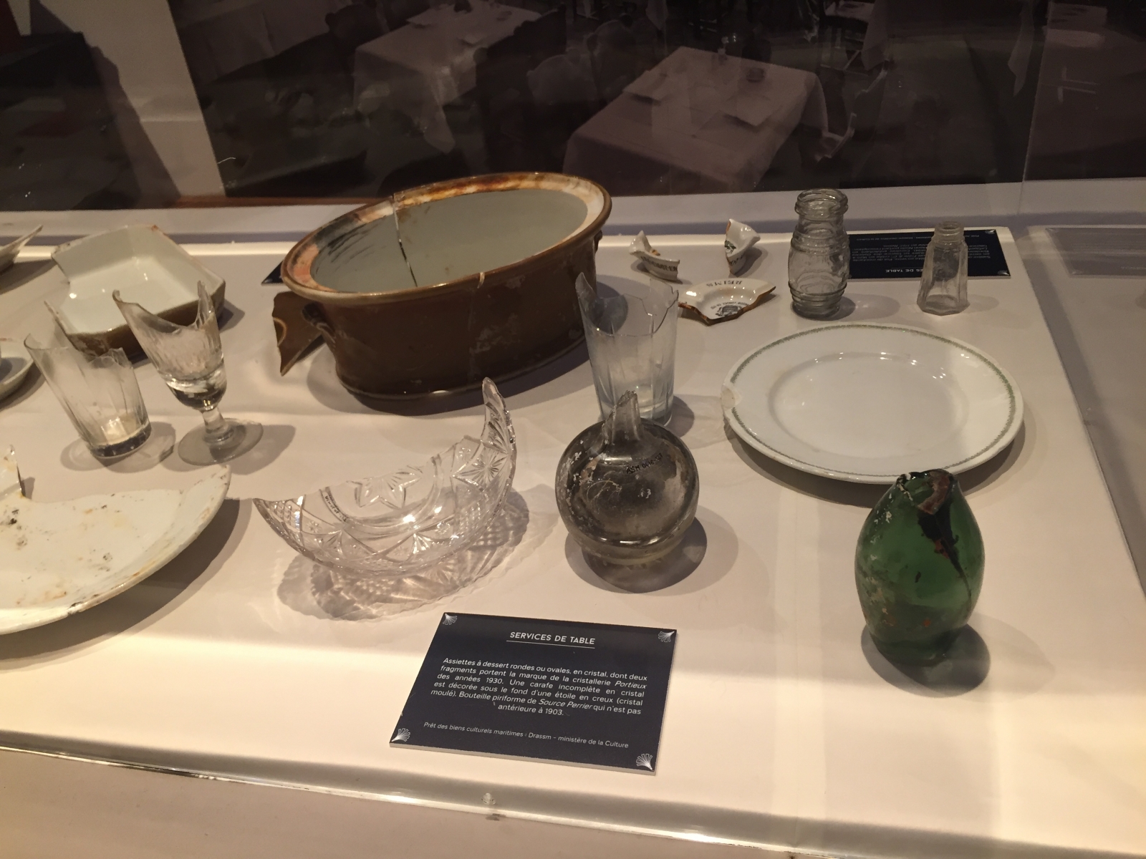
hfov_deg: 61.7
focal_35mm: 29
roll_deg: +6.7
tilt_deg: -34.3
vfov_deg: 48.2
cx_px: 573
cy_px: 430
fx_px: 960
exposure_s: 1/33
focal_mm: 4.15
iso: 100
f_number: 2.2
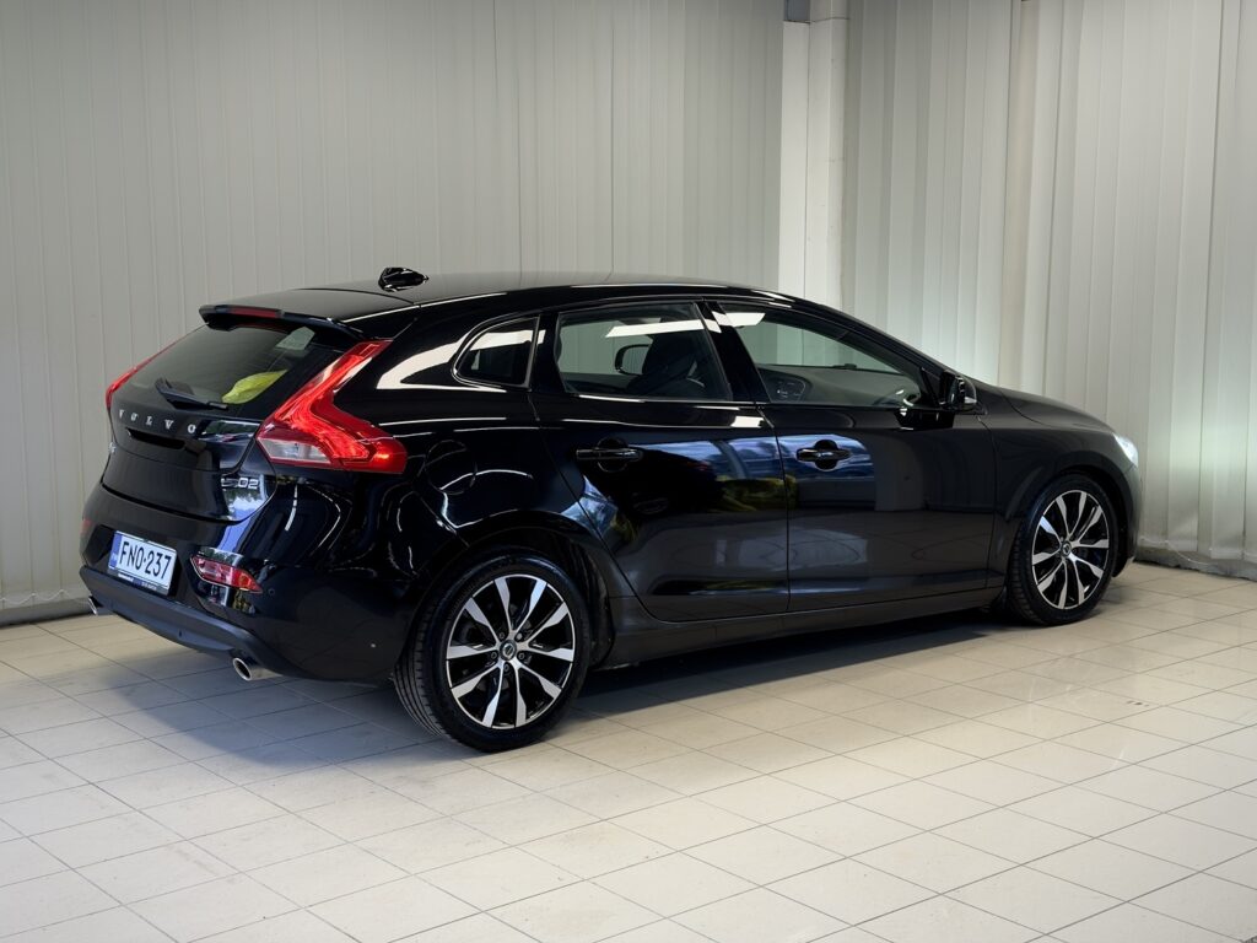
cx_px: 628
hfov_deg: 39.7
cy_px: 472
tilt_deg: -8.6
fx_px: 1743
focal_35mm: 48
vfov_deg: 30.3
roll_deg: +0.5
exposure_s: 1/50
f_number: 1.78
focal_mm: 6.76
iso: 50
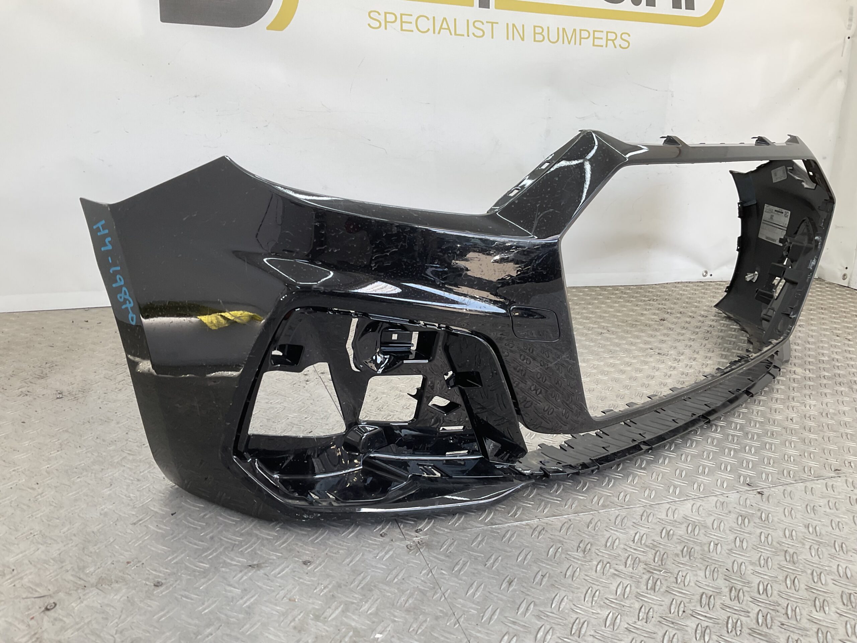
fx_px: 718
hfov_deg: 61.7
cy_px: 322
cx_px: 428
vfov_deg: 48.2
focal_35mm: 29
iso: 16
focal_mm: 3
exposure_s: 1/133
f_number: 1.8
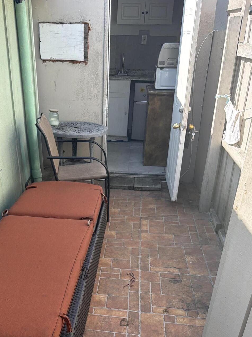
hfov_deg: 37.5
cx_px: 92
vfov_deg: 47.2
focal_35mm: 38
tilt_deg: -30.8
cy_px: 252
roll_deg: -0.1
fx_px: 369
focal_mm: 6.76
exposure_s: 1/1464
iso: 100
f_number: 1.78
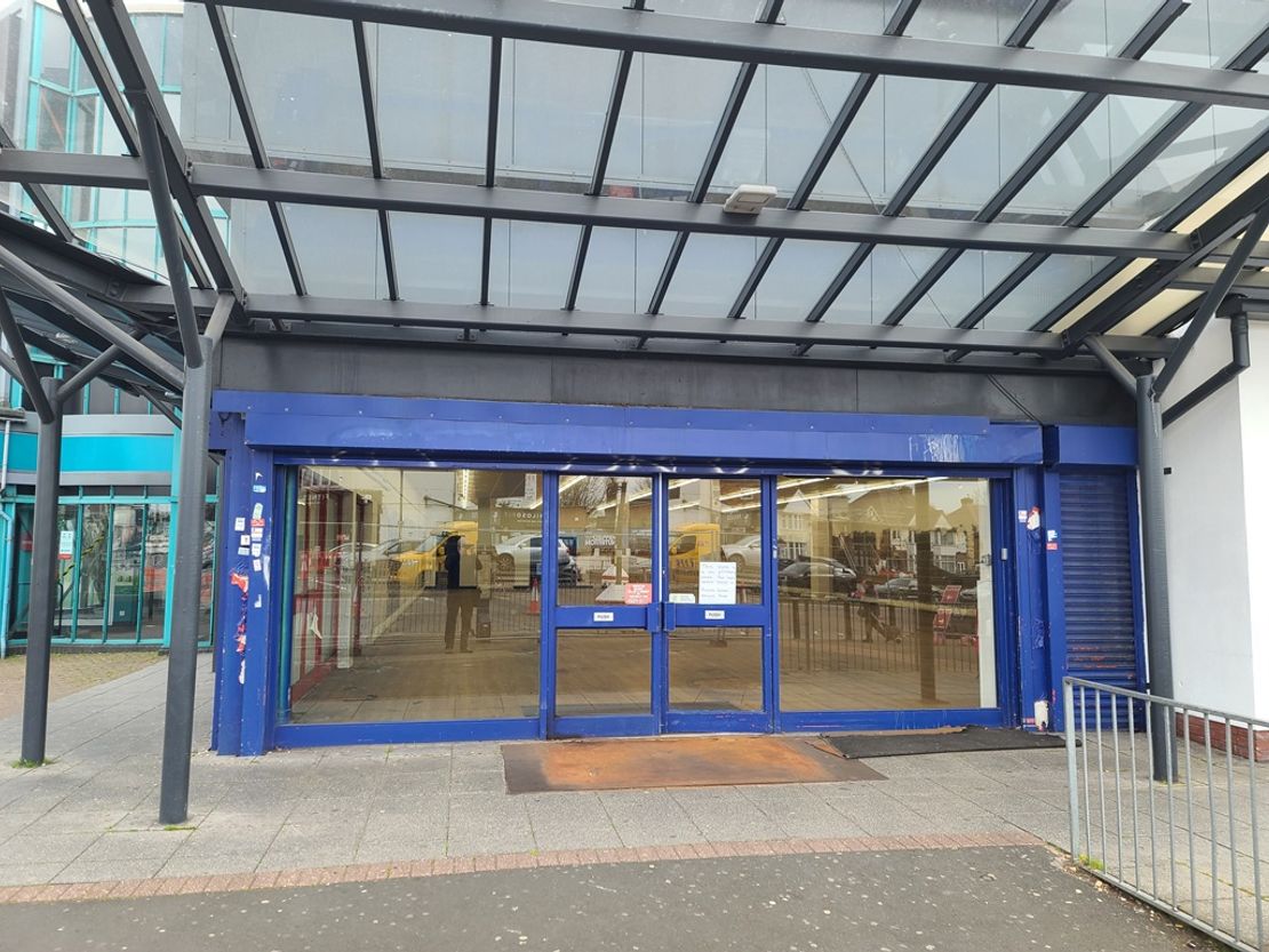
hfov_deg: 69.4
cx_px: 634
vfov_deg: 54.9
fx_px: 917
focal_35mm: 25
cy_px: 476
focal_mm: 7
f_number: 1.8
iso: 20
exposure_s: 1/120
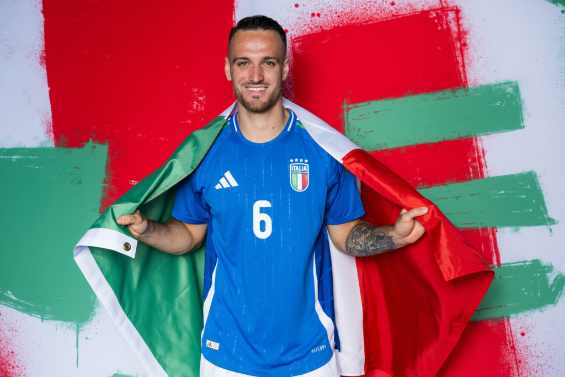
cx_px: 282
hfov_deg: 48.5
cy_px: 188
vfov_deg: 33.4
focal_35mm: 40
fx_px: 628
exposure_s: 1/200
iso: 200
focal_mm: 40
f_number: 7.1
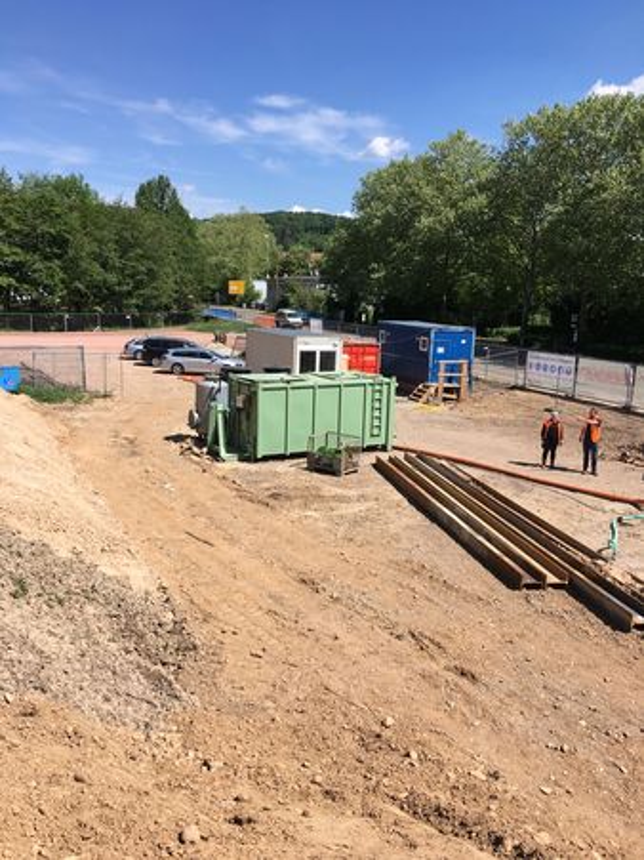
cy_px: 430
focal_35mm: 29
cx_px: 322
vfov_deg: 61.7
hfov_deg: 48.2
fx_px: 720
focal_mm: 4.15
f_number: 2.2
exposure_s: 1/1508
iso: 25
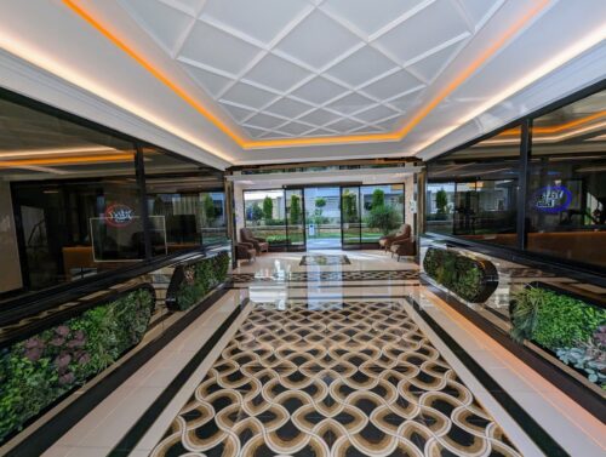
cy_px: 228
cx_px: 303
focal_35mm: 13
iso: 61
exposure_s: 1/230
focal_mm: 1.95
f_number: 2.2
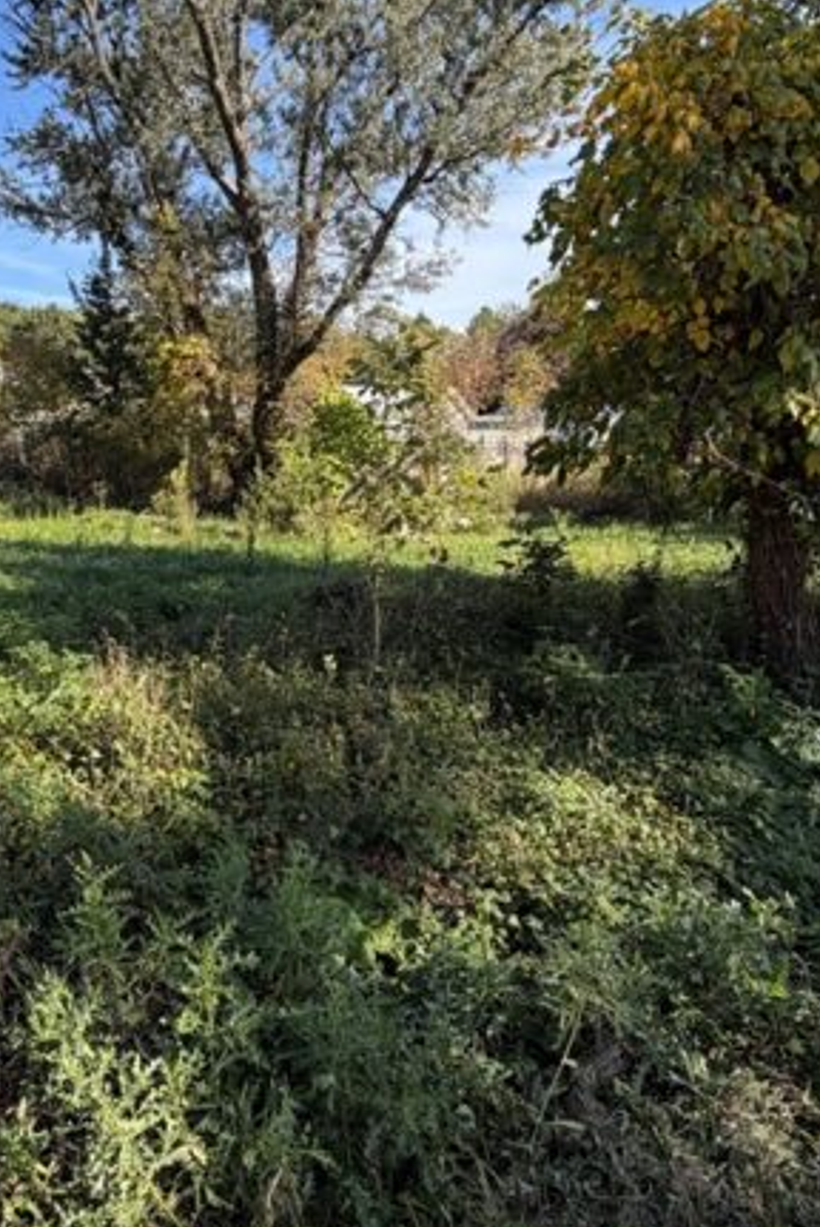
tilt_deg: -8.3
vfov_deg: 67.3
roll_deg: +0.2
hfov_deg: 46.2
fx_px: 921
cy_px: 575
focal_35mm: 27
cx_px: 202
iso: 40
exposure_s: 1/602
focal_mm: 2.22
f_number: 2.2
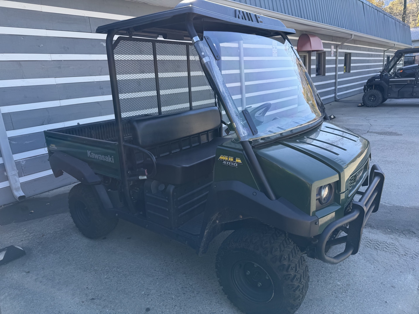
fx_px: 291
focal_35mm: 24
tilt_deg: -14.1
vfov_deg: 56.8
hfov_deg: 71.6
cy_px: 157
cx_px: 210
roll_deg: +3.5
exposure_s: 1/702
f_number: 1.78
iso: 80
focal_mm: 6.76
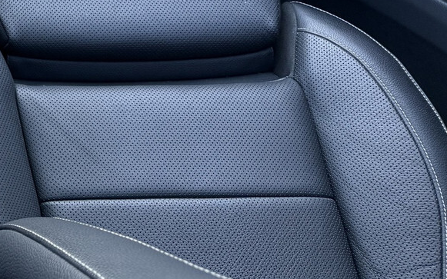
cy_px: -119
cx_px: -163
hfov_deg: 24.8
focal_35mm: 70
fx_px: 853
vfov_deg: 17.1
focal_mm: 6.76
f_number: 1.78
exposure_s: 1/94
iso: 200
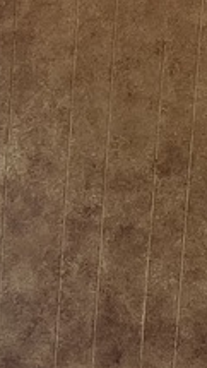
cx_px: -498
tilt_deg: -14.3
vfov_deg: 11.0
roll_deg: -0.2
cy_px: 524
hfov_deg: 5.8
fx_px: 1853
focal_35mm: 190
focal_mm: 4.25
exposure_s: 1/121
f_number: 1.8
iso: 100
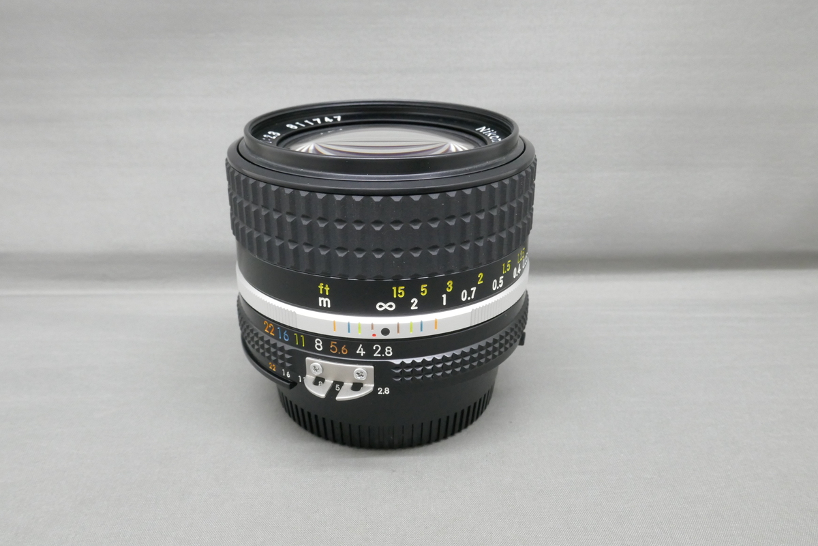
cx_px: 409
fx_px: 682
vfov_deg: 43.6
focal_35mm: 30
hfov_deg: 61.9
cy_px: 273
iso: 1600
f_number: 8
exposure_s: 1/15
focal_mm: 11
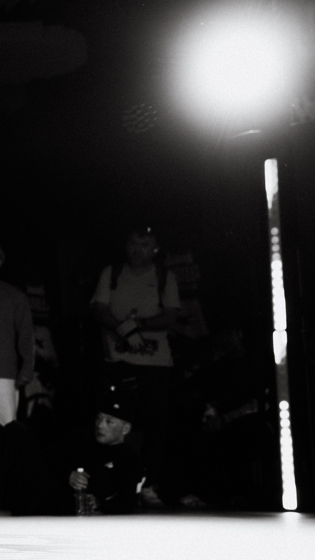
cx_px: -228
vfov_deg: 23.2
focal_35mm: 92
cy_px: 273
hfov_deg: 12.2
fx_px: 1366
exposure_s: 1/640
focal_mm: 41
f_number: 2.8
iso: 2500
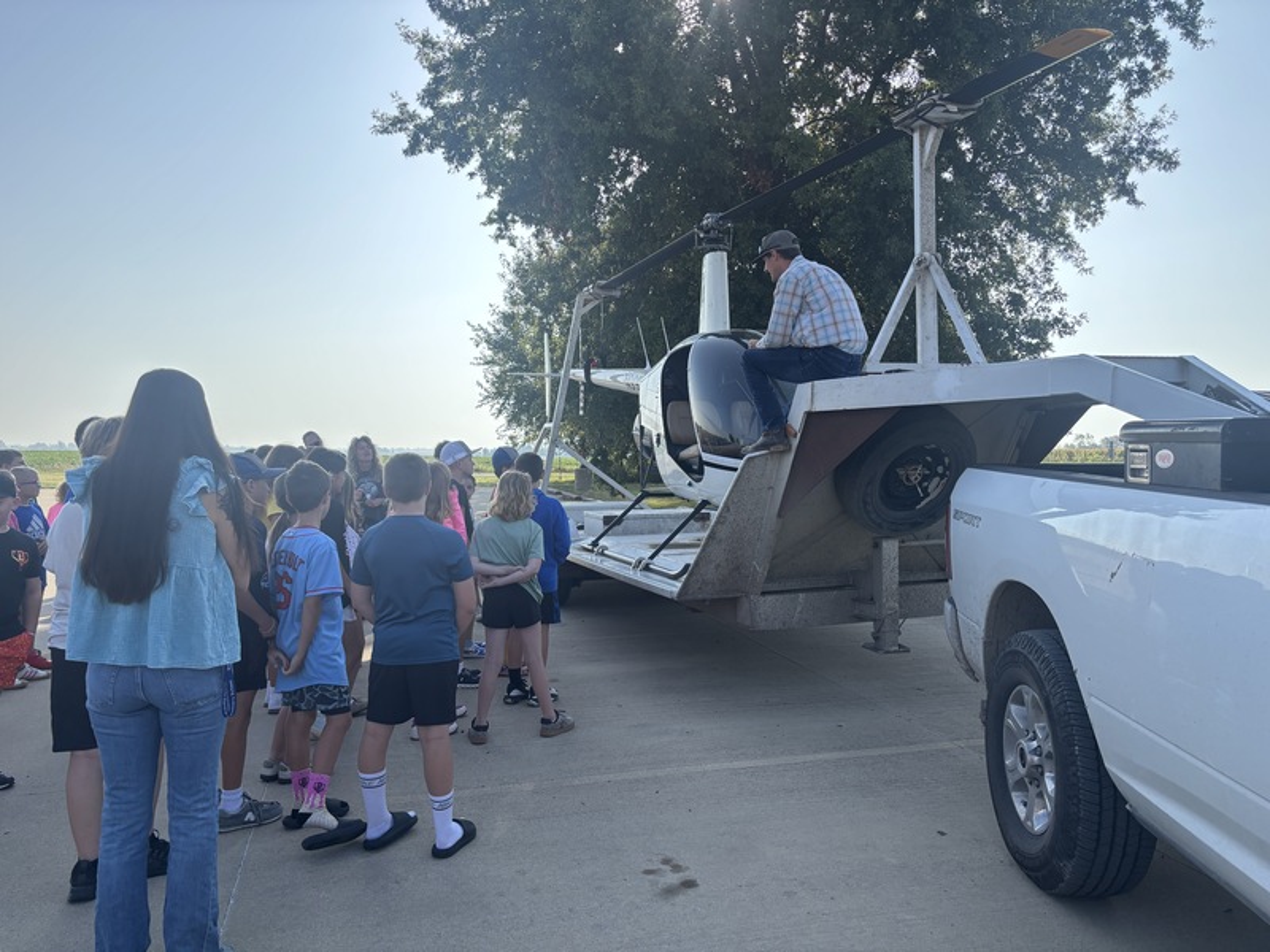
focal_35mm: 26
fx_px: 954
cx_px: 635
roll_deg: -0.9
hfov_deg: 67.3
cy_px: 476
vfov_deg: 53.1
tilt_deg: -1.8
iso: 50
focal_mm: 5.96
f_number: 1.6
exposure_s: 1/2193
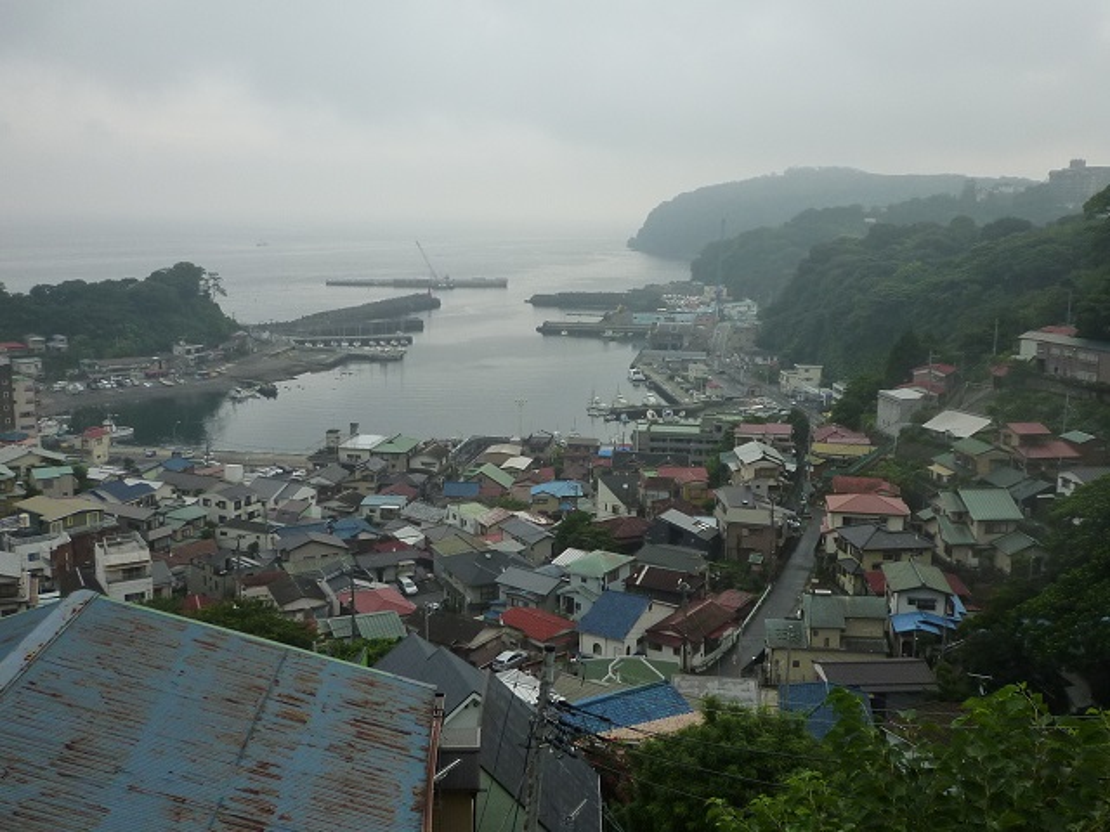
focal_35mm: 36
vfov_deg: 39.7
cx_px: 555
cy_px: 416
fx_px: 1154
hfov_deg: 51.4
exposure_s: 1/640
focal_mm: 4.4
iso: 125
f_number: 2.8
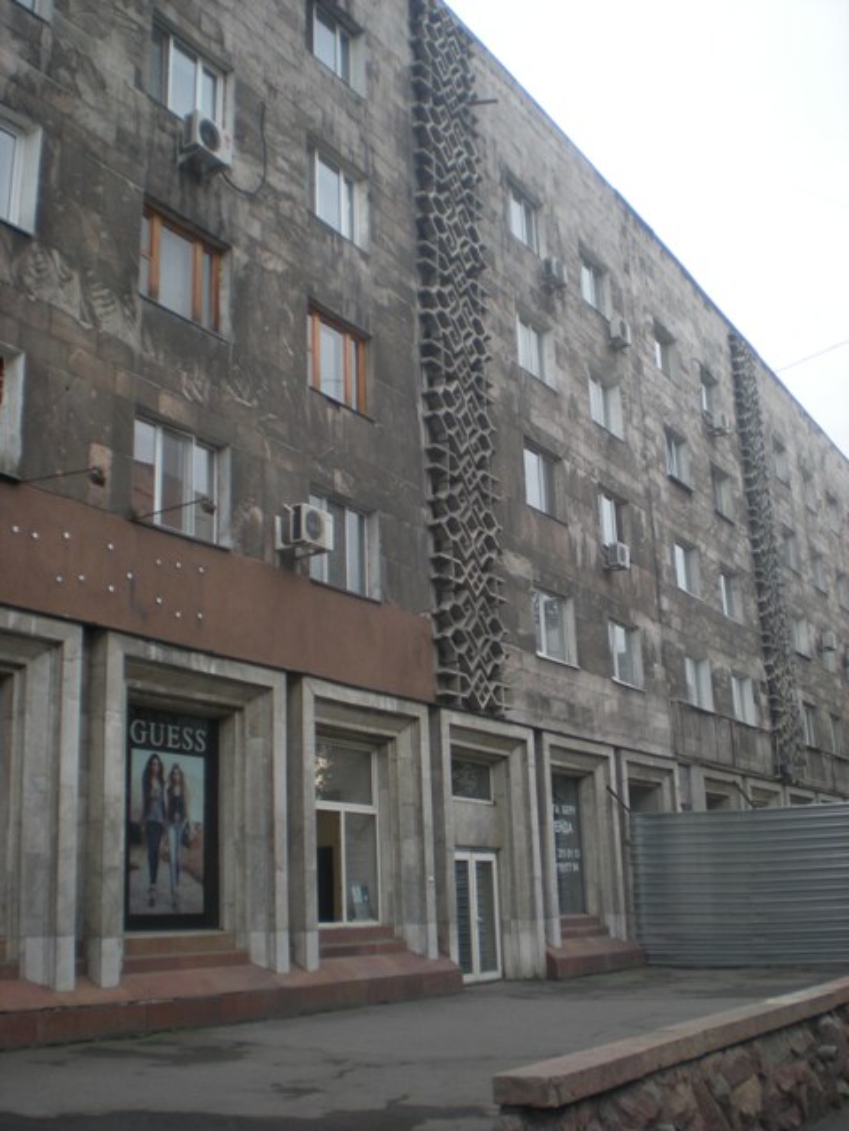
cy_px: 566
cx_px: 424
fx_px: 1243
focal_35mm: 38
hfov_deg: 37.7
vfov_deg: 49.0
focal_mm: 6.3
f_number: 3.1
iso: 73
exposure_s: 1/62
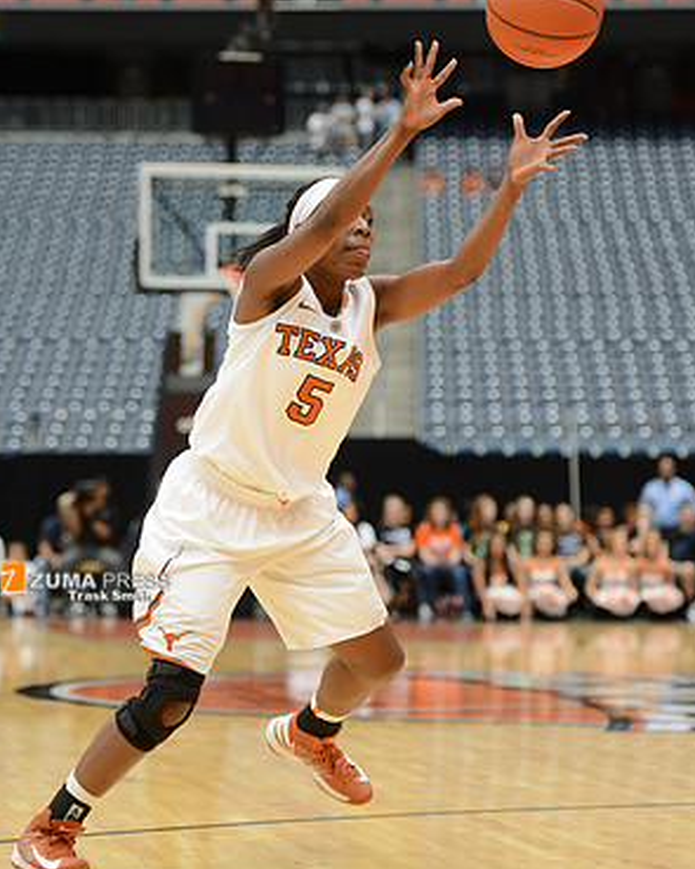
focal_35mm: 103
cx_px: 346
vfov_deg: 18.6
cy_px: 372
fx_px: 2649
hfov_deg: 14.9
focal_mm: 90
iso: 1250
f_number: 2.8
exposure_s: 1/1250
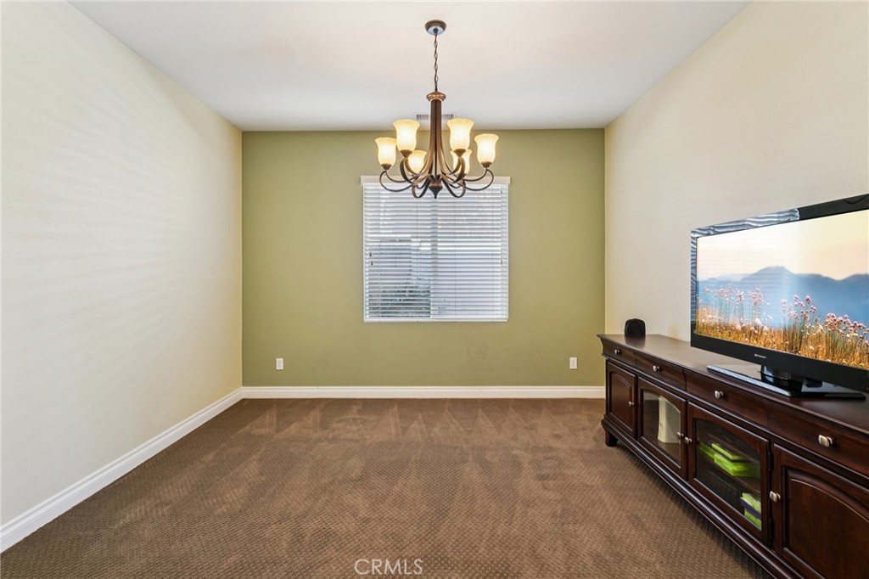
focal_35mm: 17
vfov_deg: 70.4
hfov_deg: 93.3
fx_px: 410
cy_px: 290
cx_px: 434
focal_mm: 17
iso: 400
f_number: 9
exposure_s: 1/15
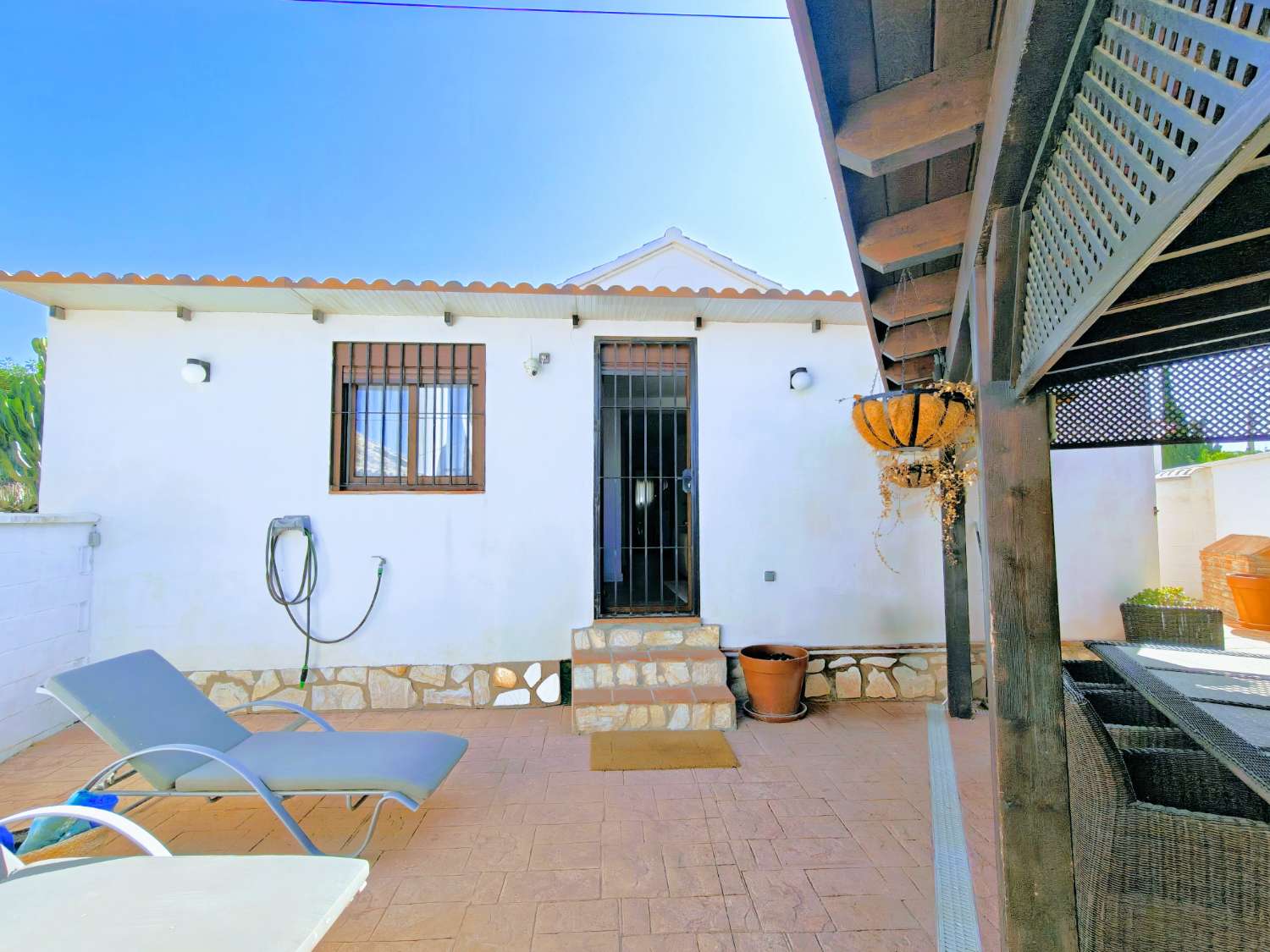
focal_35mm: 16
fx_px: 587
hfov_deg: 94.5
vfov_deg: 78.1
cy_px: 476
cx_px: 635
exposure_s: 1/1435
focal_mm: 2.31
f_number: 2
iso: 50
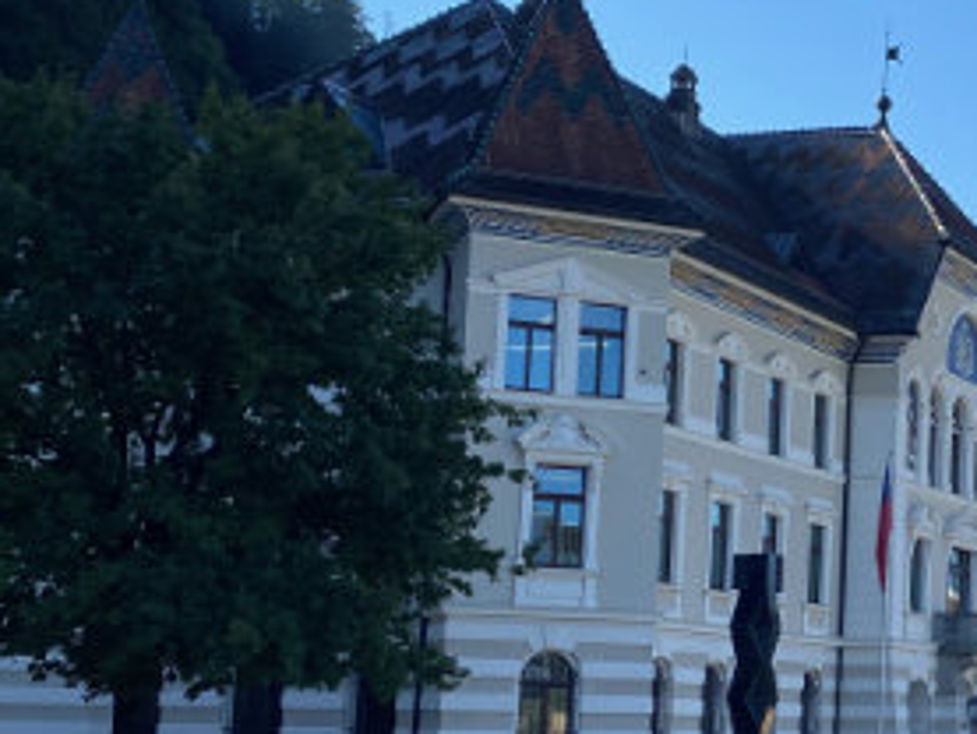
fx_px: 2118
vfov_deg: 19.6
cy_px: 469
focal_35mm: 75
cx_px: 1143
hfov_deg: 23.9
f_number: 1.8
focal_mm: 4.2
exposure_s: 1/1898
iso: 32
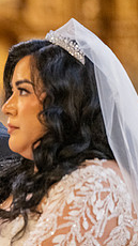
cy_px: 184
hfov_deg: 2.3
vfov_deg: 4.1
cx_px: -143
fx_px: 3449
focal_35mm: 529
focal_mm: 200
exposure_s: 1/100
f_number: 2.8
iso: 2000
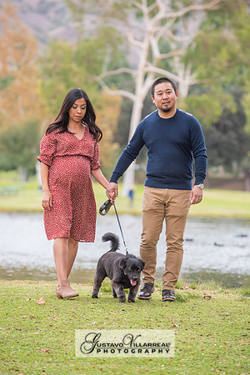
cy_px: 188
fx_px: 2083
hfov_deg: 6.9
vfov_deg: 10.3
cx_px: 125
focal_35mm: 200
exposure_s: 1/160
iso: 640
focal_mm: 200
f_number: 4.5
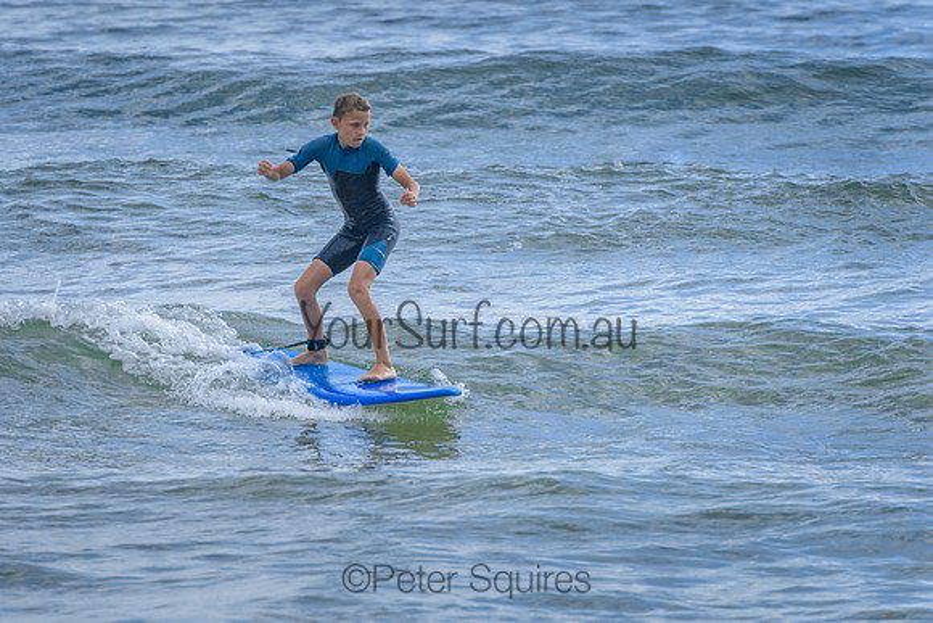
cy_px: 301
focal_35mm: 490
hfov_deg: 4.2
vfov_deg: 2.8
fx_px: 12710
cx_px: 361
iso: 500
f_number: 9
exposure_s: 1/1600
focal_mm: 400
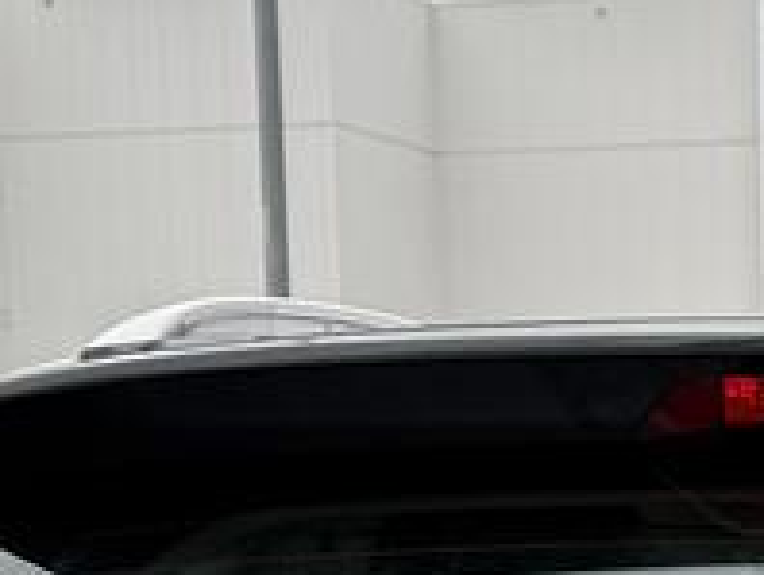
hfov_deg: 12.2
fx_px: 3425
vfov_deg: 8.8
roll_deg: -0.6
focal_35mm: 155
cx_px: 1080
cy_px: 1355
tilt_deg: -10.1
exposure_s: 1/459
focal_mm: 6.76
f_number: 1.78
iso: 80
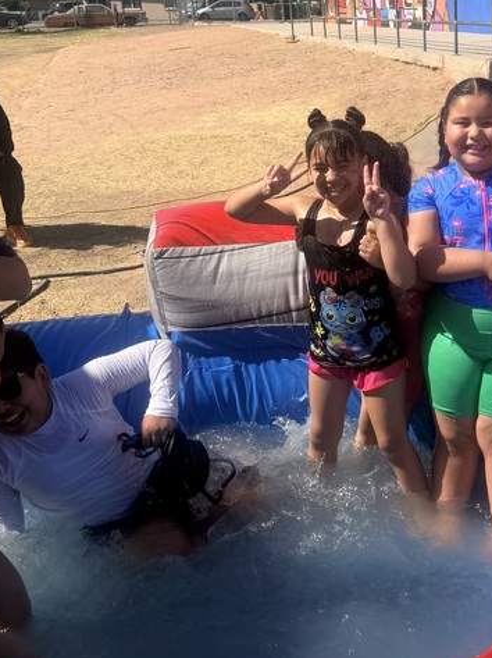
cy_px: 255
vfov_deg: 36.7
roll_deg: +1.0
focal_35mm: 52
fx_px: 987
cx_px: 435
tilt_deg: -14.5
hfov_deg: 27.1
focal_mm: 6.76
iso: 80
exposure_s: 1/4405
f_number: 1.78
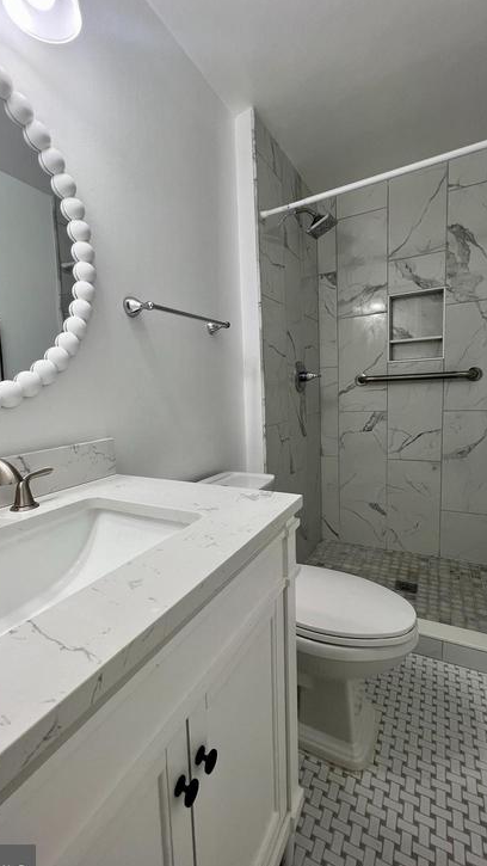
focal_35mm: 15
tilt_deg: -6.8
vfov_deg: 103.0
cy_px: 435
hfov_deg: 70.5
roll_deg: +2.9
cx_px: 230
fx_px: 344
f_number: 1.8
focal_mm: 1.57
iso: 50
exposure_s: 1/99
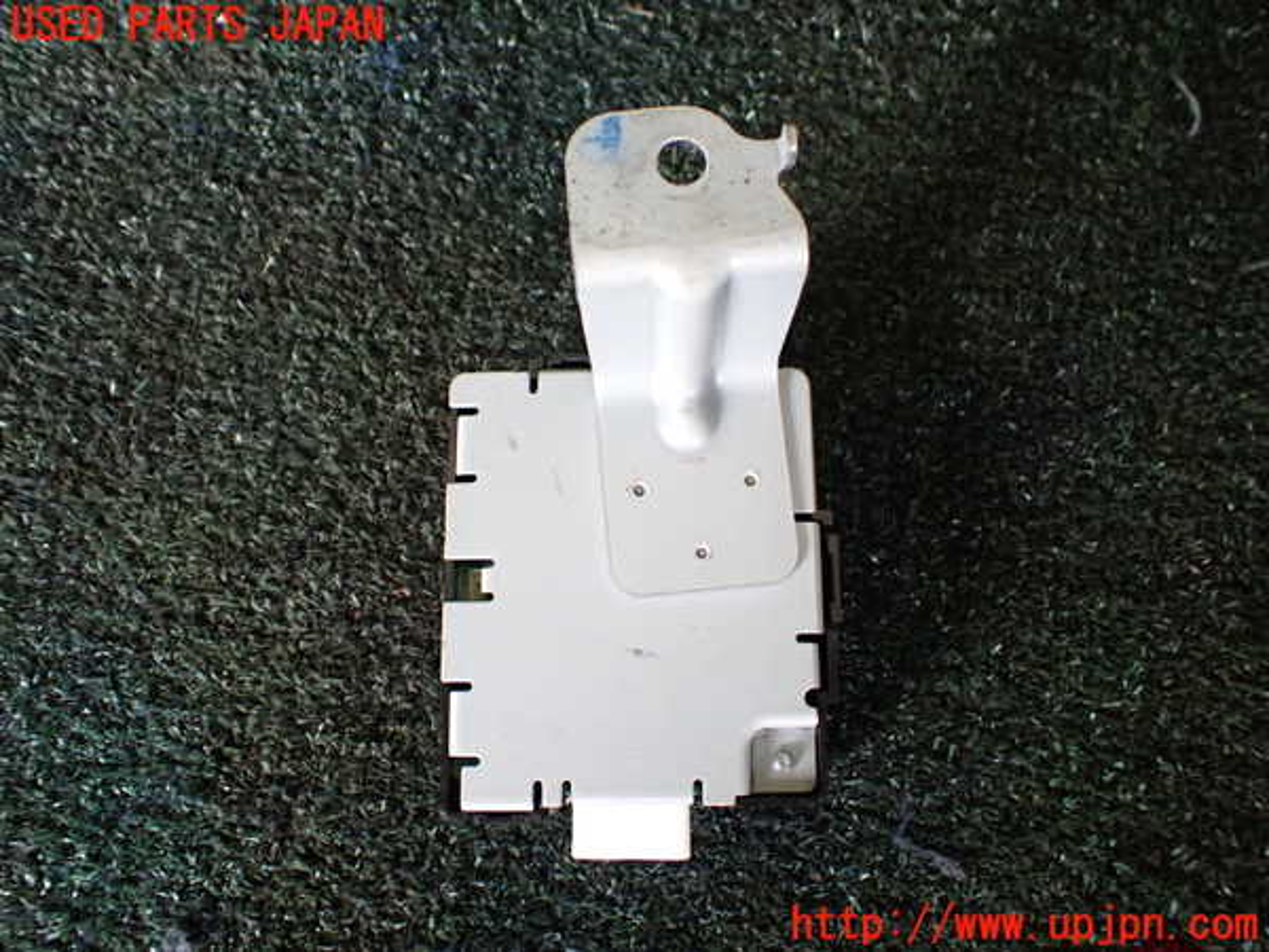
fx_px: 1100
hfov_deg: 60.0
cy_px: 476
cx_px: 634
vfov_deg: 46.8
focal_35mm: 30
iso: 400
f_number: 2.3
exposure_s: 1/125
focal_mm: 5.4
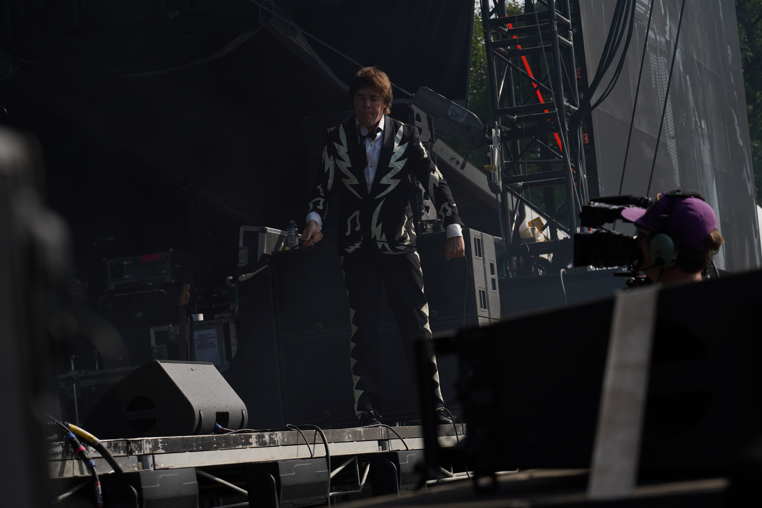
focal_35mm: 105
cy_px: 254
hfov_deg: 19.5
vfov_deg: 13.0
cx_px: 381
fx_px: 2222
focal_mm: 105
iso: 100
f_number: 8
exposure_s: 1/500
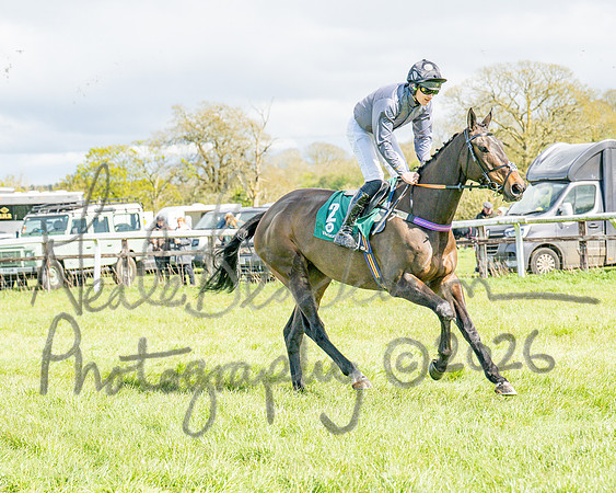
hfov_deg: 16.2
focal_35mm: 118
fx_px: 2156
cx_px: 370
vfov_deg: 13.0
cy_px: 246
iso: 200
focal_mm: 70
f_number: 4
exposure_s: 1/2500
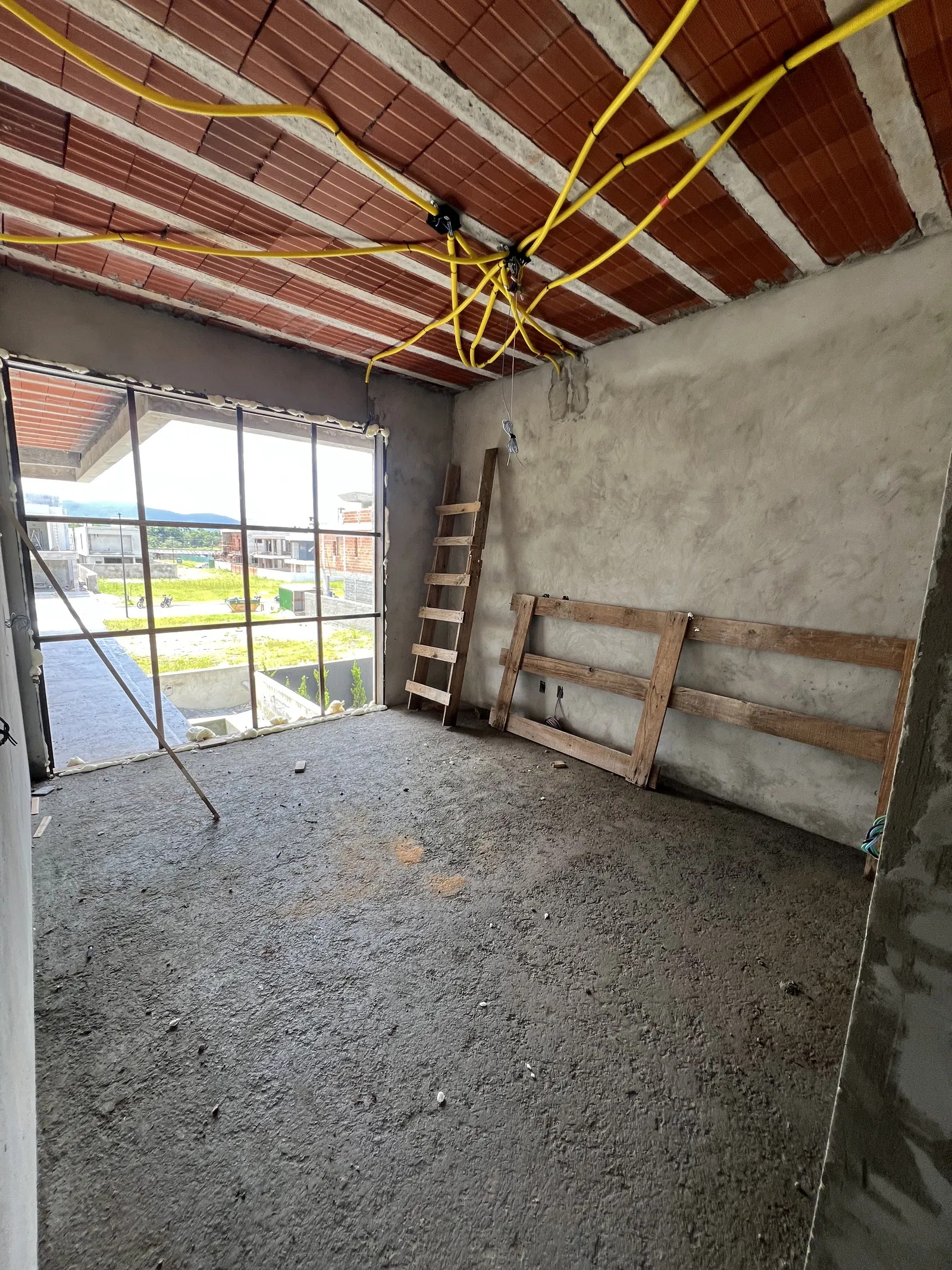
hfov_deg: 89.9
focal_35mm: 13
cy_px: 635
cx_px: 476
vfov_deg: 106.2
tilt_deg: -10.8
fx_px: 477
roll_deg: -1.0
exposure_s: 1/99
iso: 50
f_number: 1.8
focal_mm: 1.57
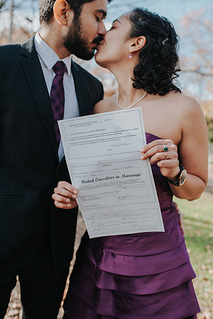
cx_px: 106
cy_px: 160
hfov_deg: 37.9
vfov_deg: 54.4
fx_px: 311
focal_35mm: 35
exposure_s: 1/640
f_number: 3.5
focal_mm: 35
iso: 400
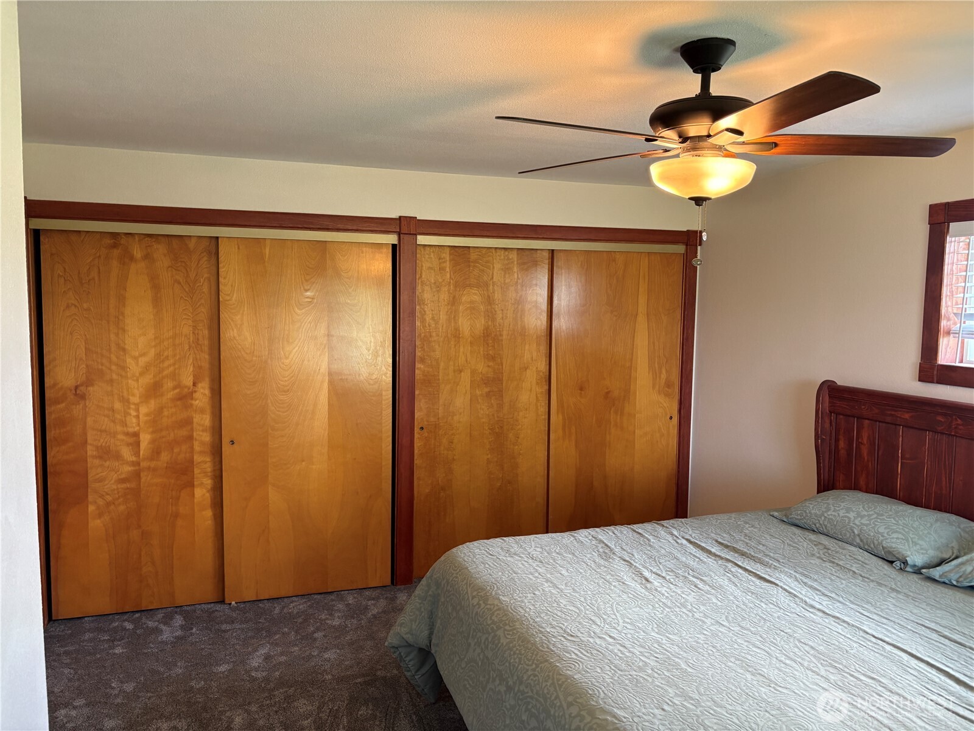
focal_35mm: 26
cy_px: 366
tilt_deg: -5.2
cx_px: 487
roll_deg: -0.4
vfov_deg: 53.1
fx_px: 732
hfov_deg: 67.3
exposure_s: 1/60
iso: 200
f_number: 1.6
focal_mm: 5.96
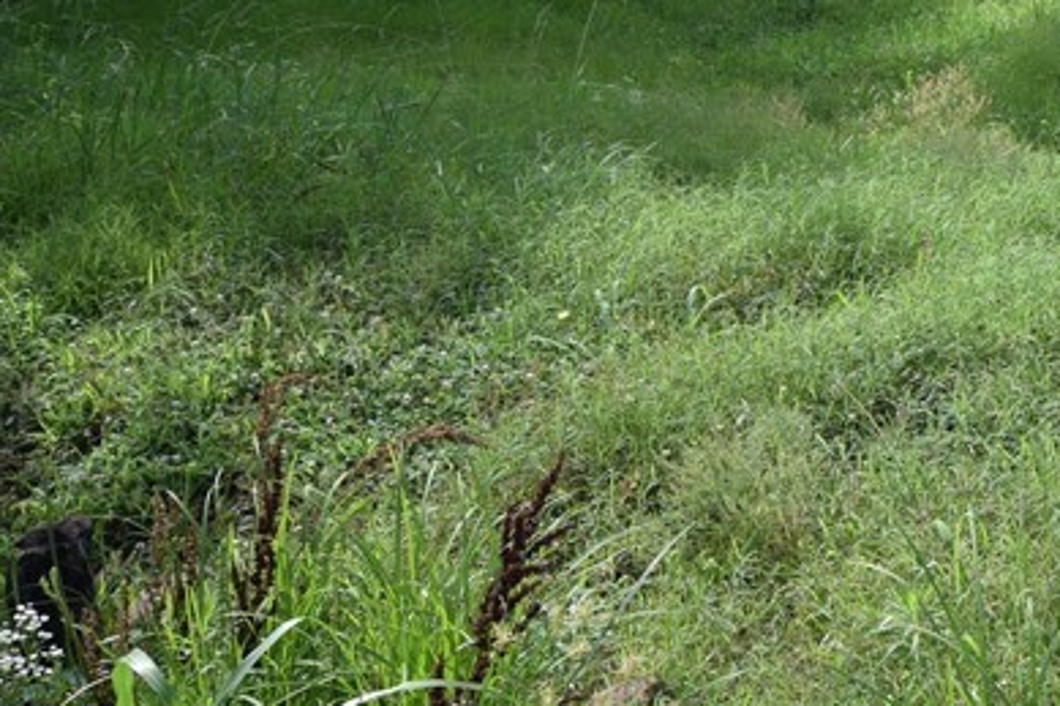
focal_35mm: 67
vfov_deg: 19.3
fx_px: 1972
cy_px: -104
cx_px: 1338
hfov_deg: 26.1
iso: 200
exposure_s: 1/250
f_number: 8
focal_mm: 16
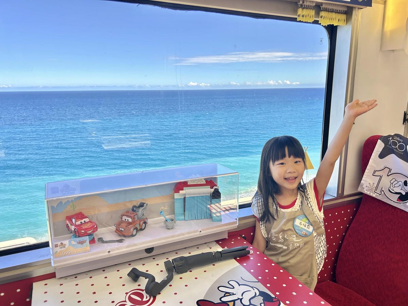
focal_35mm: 26
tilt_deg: -11.5
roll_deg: +1.1
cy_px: 153
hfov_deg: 67.3
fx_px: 306
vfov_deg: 53.1
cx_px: 204
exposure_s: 1/239
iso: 40
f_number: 1.5
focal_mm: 5.7
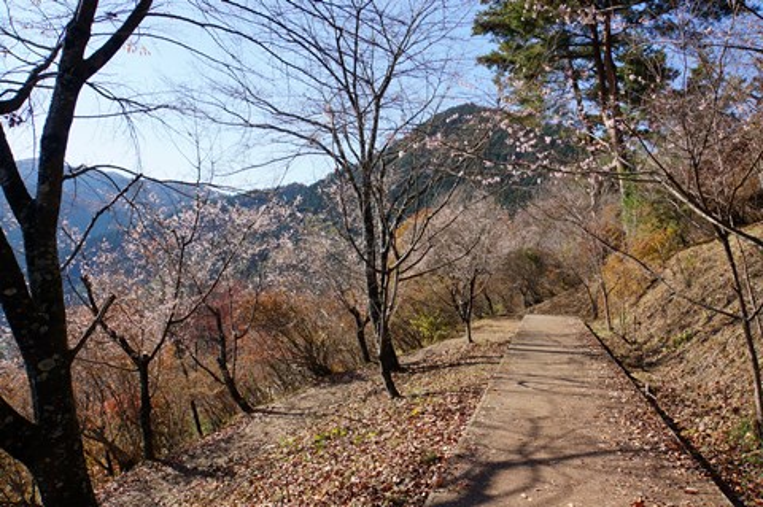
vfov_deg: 47.8
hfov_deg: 67.4
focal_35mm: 27
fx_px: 572
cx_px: 382
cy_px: 254
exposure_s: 1/60
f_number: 11
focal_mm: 18
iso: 100
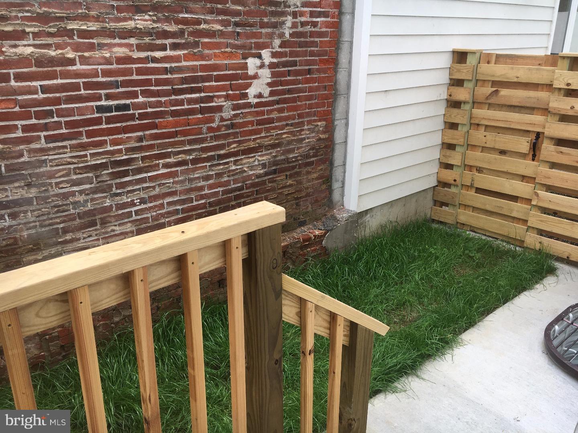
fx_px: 484
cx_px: 289
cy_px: 216
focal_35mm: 29
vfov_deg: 48.2
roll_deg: -0.2
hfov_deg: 61.7
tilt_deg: -19.0
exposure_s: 1/190
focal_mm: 4.15
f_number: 2.2
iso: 25
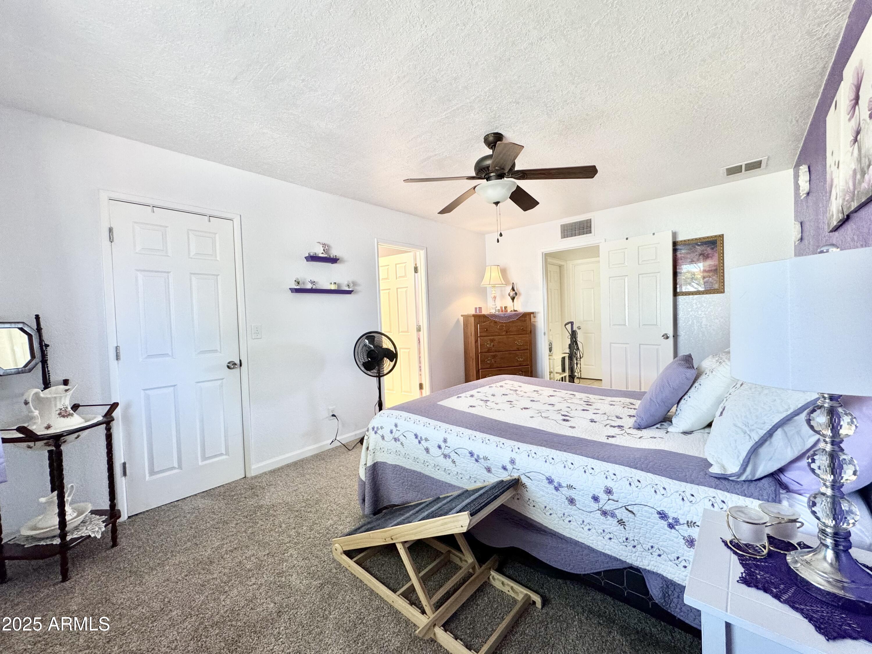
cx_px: 436
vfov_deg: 85.7
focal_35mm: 14
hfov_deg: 102.1
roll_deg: +2.2
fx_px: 353
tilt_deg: -2.2
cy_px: 327
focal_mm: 2.22
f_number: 2.2
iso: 200
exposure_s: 1/120
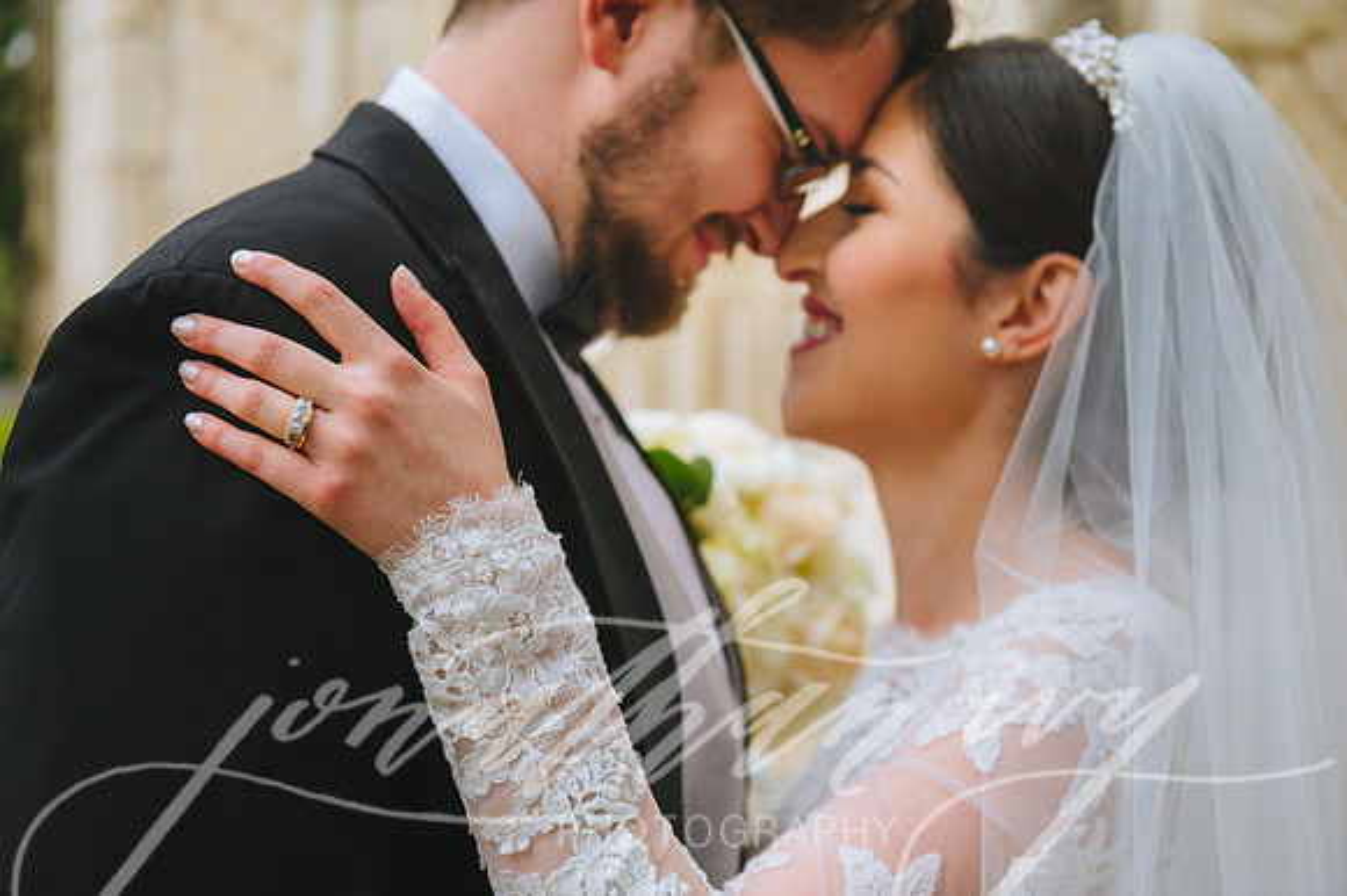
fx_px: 2157
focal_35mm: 58
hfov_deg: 34.7
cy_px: 448
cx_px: 653
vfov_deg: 23.5
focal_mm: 56
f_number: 4
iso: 250
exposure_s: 1/1000
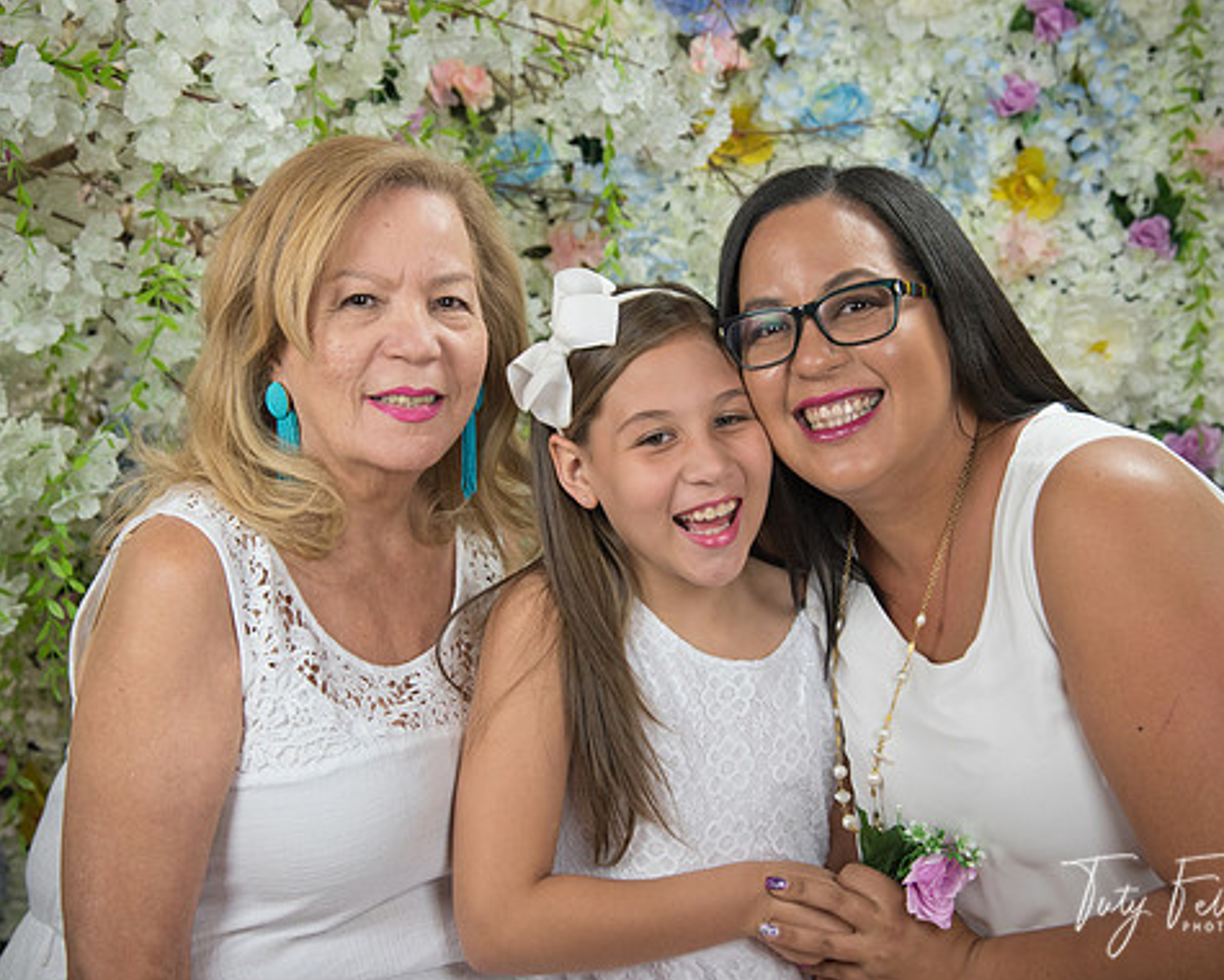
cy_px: 491
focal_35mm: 63
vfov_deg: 24.2
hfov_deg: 30.0
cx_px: 598
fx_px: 2282
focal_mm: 55
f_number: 5
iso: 1250
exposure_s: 1/125
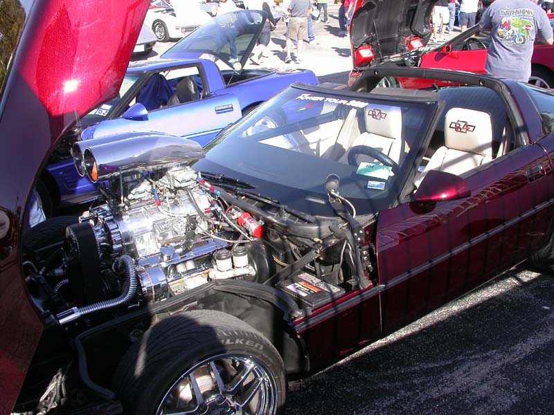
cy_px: 208
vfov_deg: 37.7
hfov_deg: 49.0
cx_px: 277
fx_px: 608
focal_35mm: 38
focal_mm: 7.85
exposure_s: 1/174
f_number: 6
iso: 100
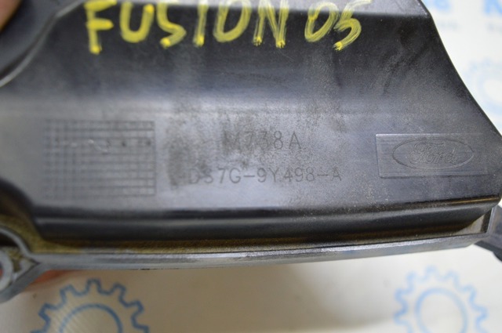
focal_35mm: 38
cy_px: 166
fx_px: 522
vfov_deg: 35.4
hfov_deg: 51.3
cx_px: 251
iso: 800
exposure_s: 1/60
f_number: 4
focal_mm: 25
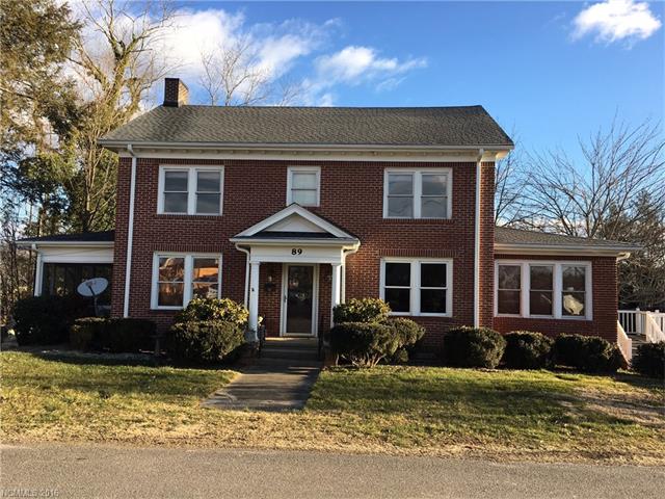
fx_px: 557
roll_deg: -1.3
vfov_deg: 48.2
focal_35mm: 29
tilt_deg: +4.0
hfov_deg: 61.7
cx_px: 332
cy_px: 250
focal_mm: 4.15
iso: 25
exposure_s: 1/530
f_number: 2.2
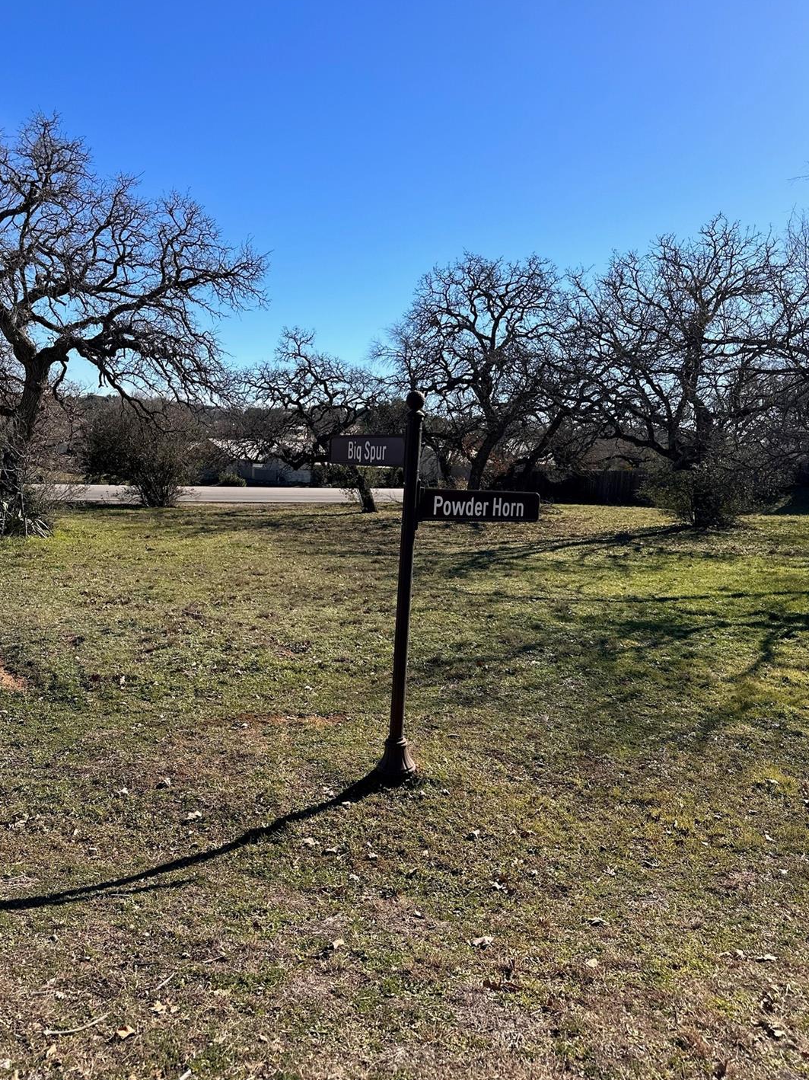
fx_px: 810
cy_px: 555
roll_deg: -3.5
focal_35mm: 26
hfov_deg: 53.0
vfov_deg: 67.3
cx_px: 389
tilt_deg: -5.2
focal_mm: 6.86
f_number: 1.78
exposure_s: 1/3861
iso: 80
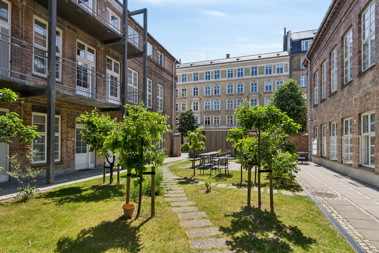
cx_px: 190
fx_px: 221
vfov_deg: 59.5
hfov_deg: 81.2
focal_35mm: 21
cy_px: 126
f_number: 8
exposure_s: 1/500
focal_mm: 14
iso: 200
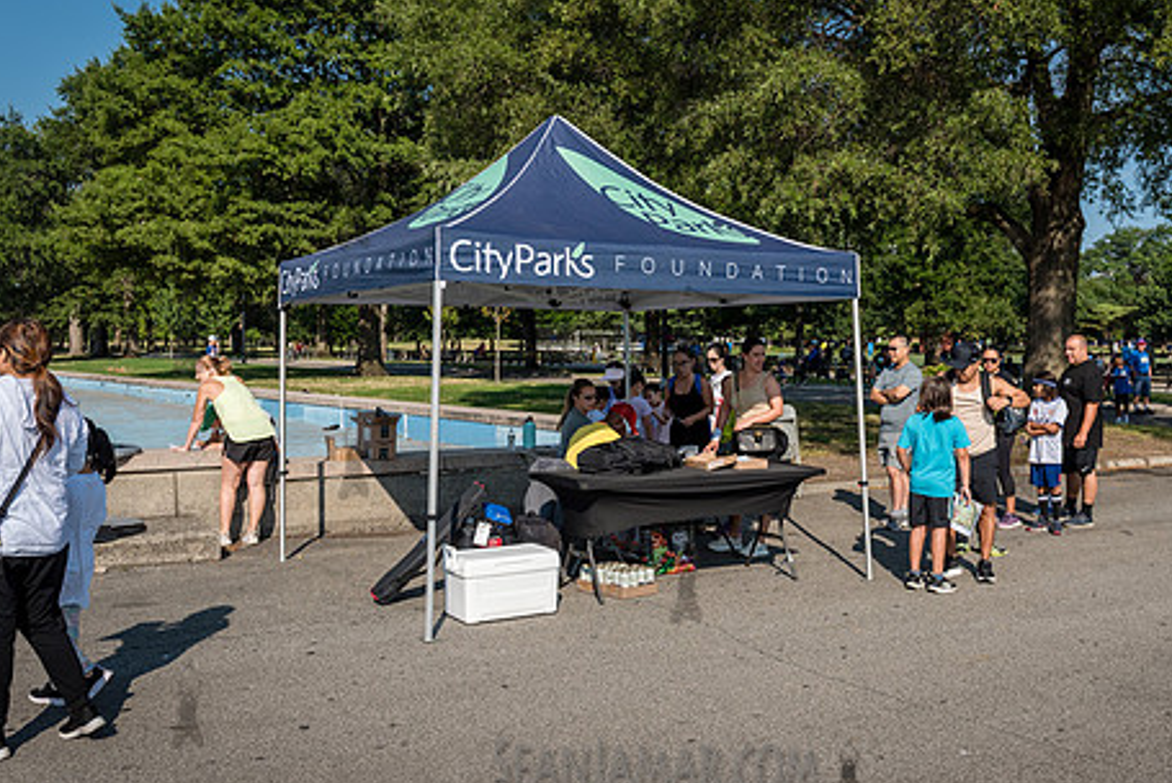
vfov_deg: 35.9
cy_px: 328
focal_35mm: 37
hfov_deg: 51.6
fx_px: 1205
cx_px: 685
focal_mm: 29
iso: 500
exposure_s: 1/3200
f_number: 4.5
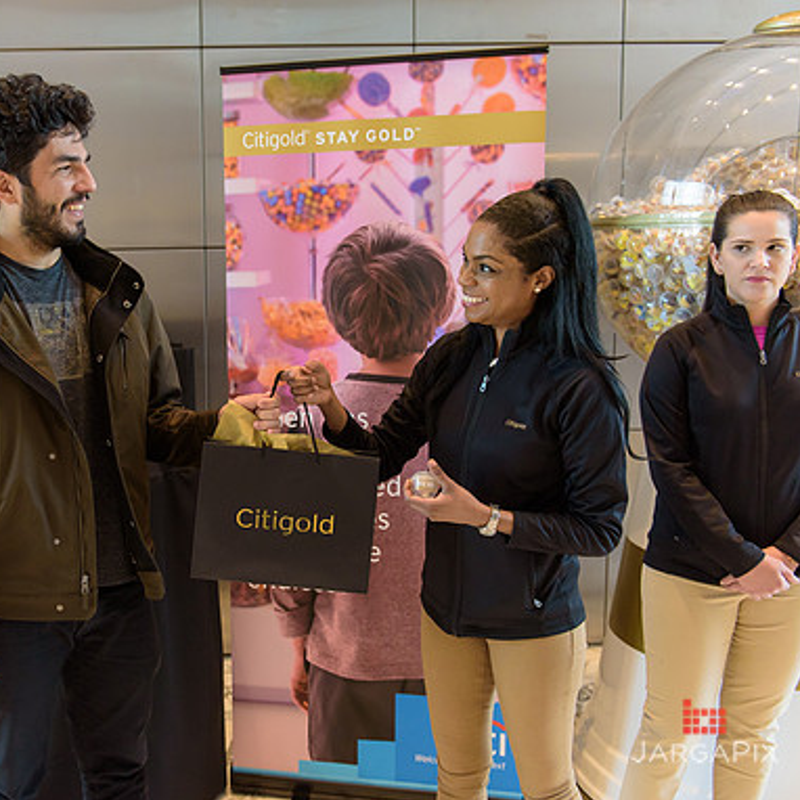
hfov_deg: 40.9
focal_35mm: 40
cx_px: 224
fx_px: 1046
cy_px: 403
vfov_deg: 41.9
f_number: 3.2
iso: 1600
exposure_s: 1/125
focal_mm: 31
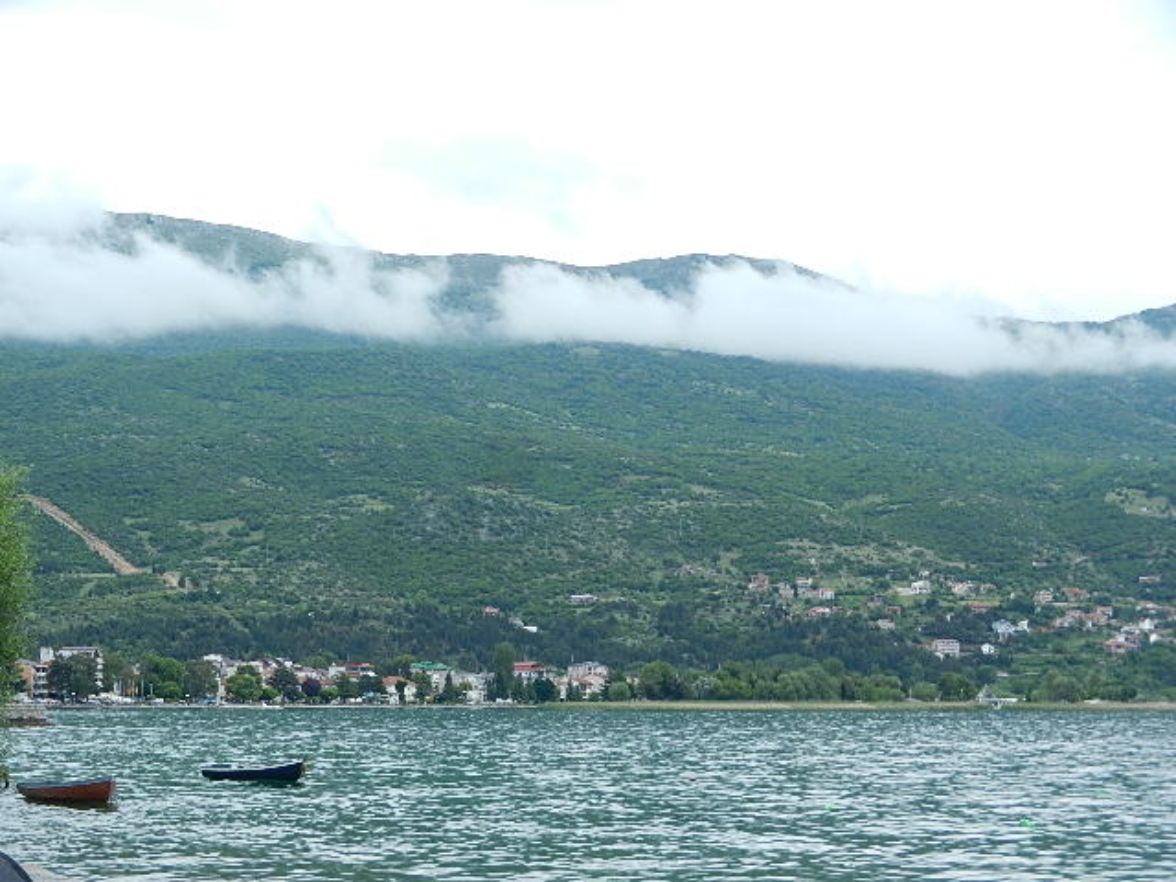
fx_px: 2650
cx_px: 588
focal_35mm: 78
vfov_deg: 18.9
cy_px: 441
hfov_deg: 25.0
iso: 160
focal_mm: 14.1
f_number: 4.8
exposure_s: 1/400
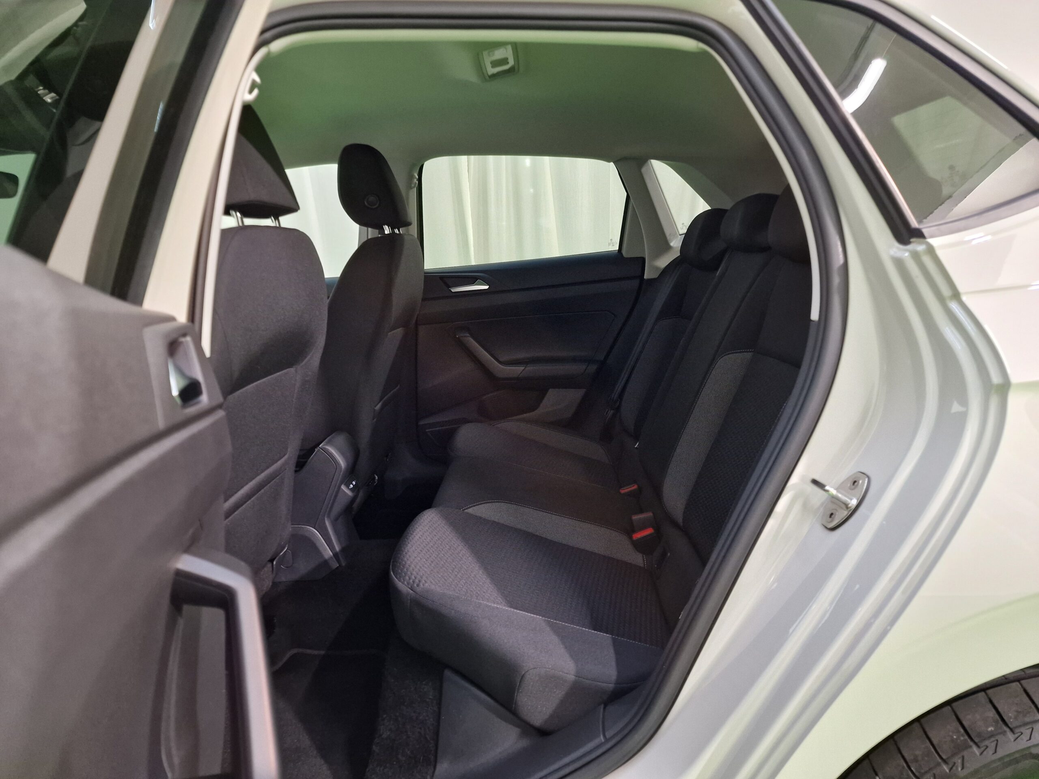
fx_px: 690
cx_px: 520
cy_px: 390
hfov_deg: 73.9
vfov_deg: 58.9
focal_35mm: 23
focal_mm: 6.4
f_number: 1.8
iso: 400
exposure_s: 1/50
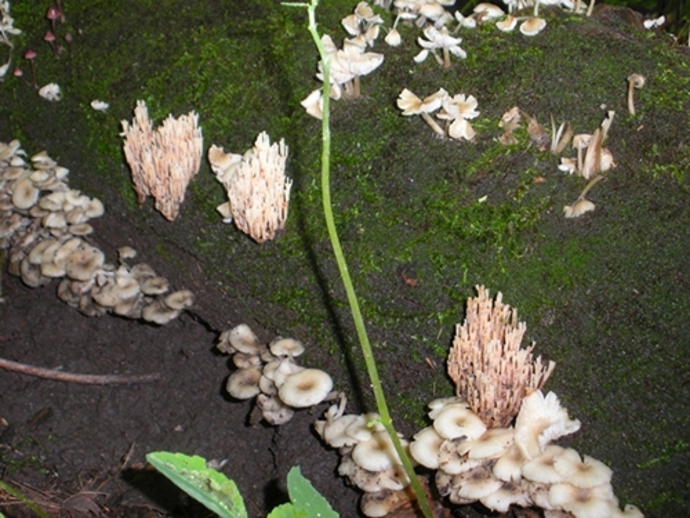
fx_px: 1276
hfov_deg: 30.3
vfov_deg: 22.9
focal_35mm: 64
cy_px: 259
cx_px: 345
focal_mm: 11.2
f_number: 4.6
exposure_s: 1/60
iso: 149
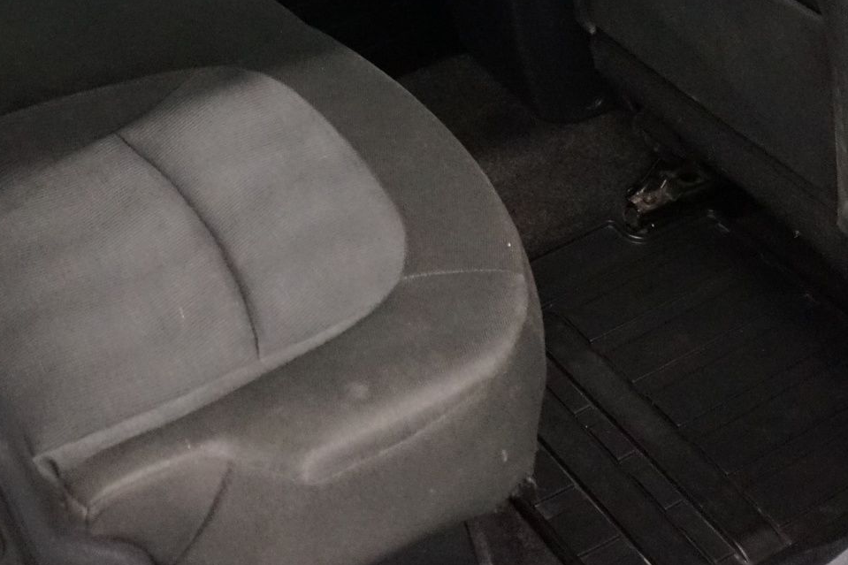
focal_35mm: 73
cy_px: -79
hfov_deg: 27.7
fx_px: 1719
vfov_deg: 17.9
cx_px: 348
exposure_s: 1/125
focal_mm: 28
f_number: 3.5
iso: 6400
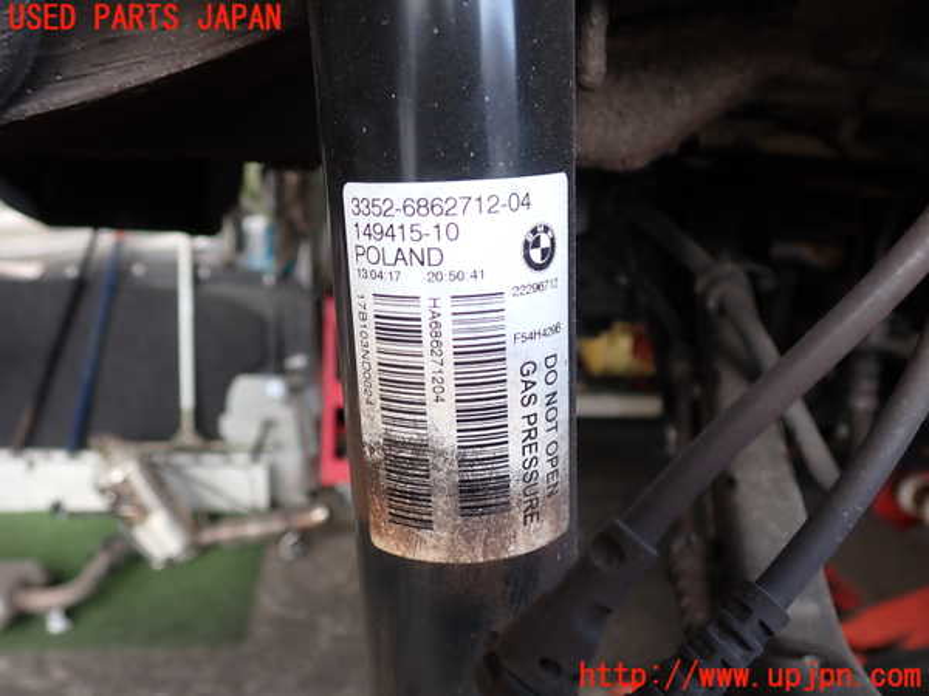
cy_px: 348
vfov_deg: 46.8
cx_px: 464
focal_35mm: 30
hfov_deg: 60.0
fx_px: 805
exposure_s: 1/60
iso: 100
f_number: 2.3
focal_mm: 5.4
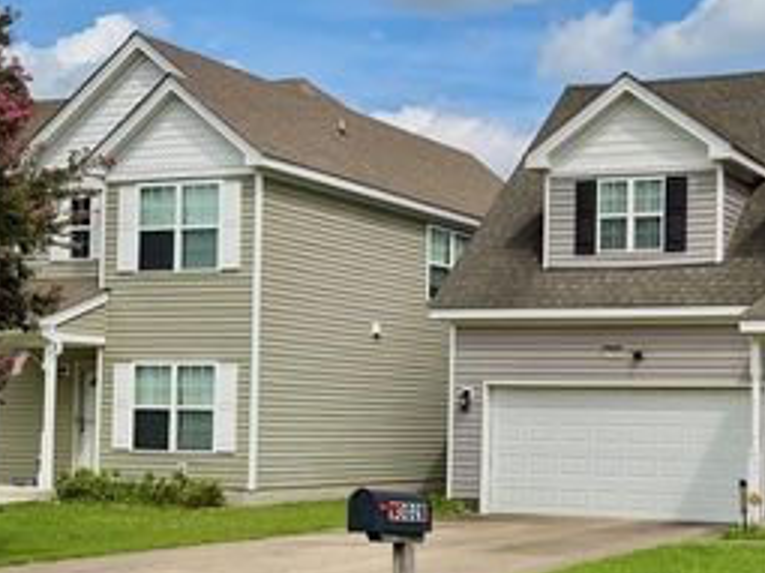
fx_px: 1038
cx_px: 711
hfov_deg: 37.4
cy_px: 392
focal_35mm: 47
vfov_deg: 30.6
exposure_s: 1/5714
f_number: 1.78
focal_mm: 6.76
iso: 80
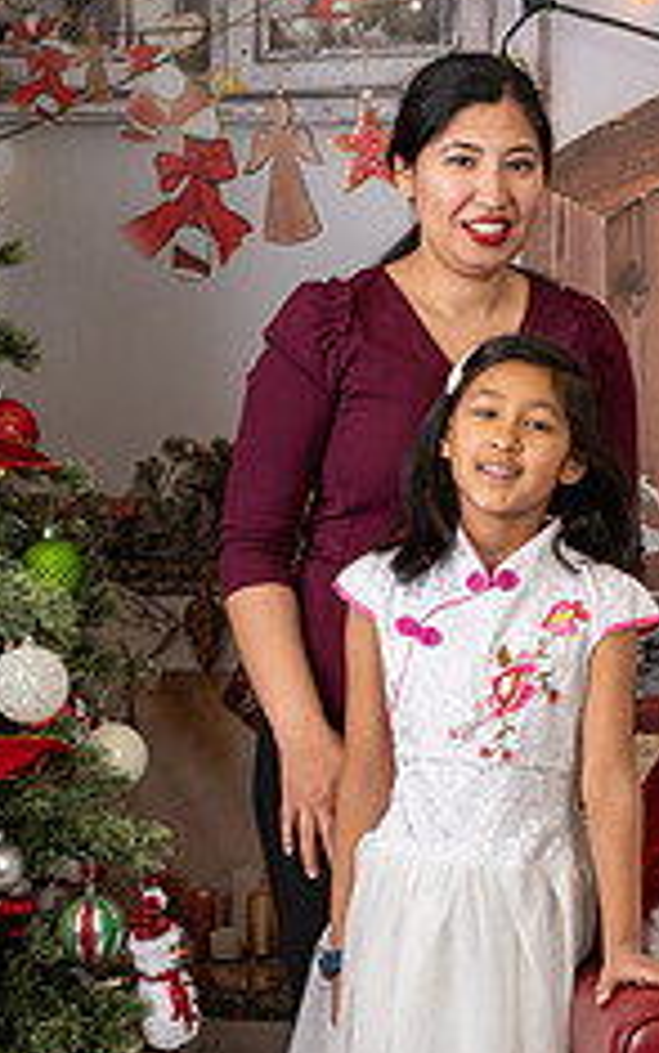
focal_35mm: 143
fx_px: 4107
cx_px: 1023
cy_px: 644
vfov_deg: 14.6
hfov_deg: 8.9
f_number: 9
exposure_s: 1/100
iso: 100
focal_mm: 50
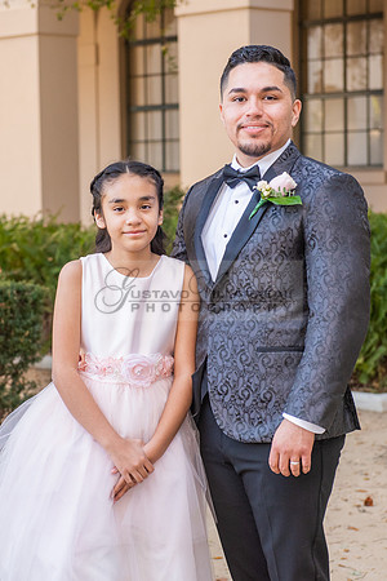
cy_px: 293
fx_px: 1654
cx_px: 159
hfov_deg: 13.3
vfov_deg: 19.9
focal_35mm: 103
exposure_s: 1/200
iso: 640
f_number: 4.5
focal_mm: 66
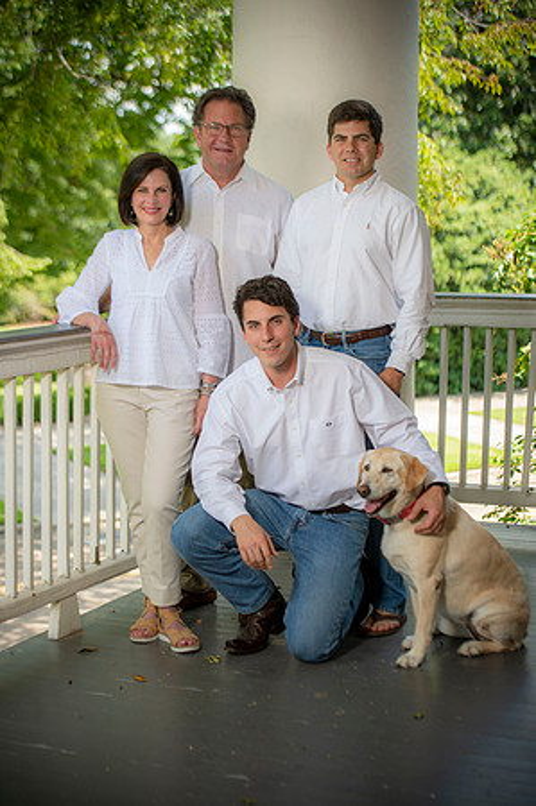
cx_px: 268
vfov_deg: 28.9
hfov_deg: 19.4
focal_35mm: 70
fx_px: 1567
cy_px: 403
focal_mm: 70
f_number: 3.5
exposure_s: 1/250
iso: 100
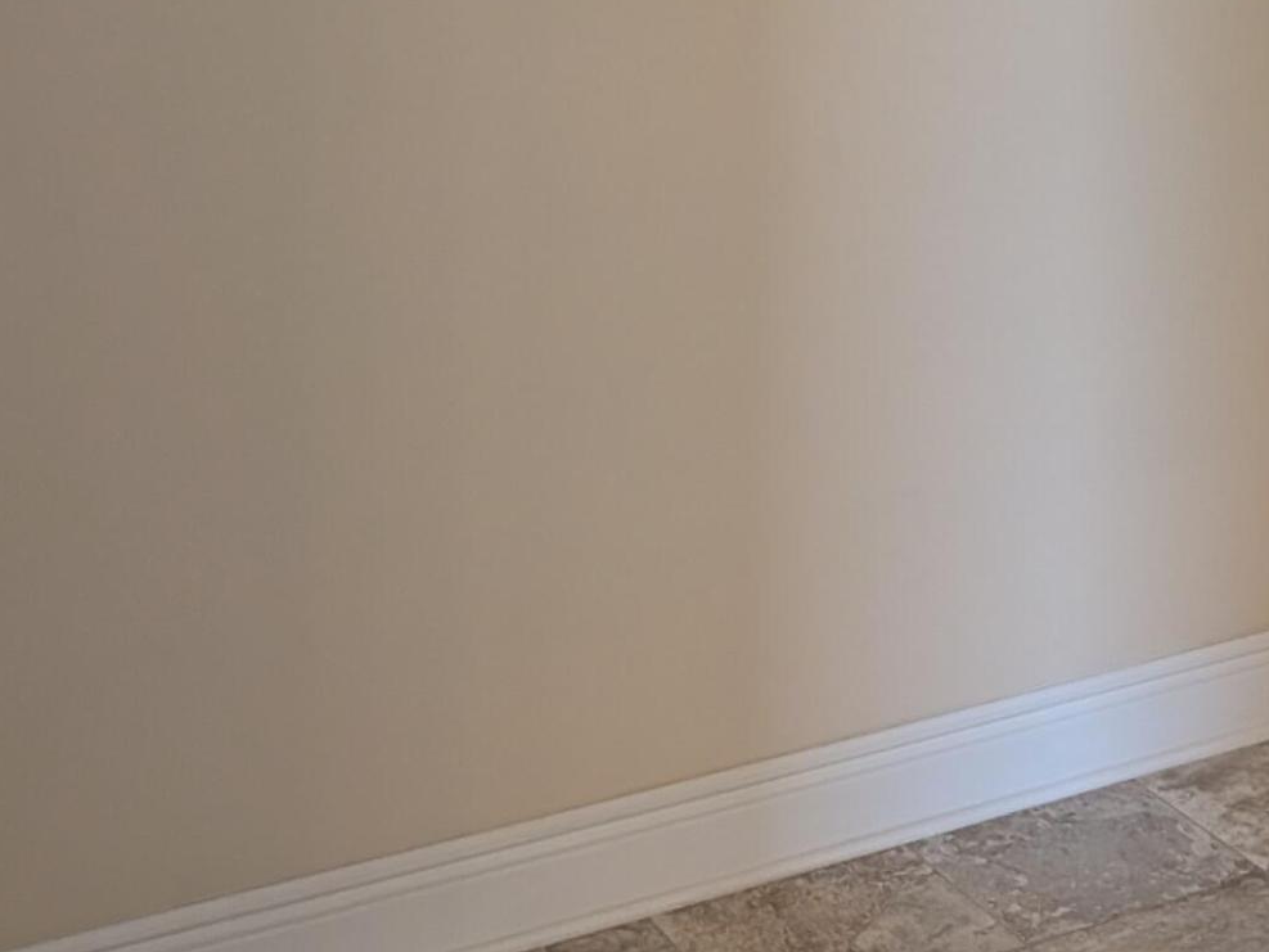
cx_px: 1560
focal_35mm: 70
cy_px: -146
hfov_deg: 24.8
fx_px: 2567
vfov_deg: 19.9
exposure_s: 1/30
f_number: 1.7
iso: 85
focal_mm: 4.53
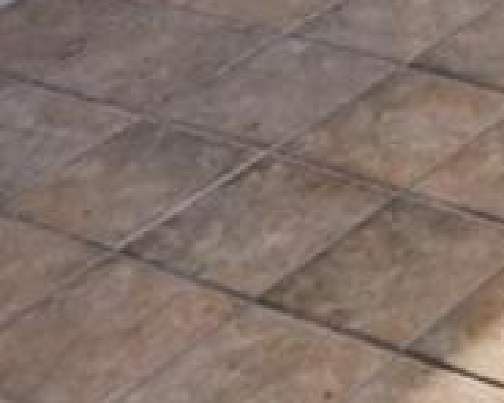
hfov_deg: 11.7
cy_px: -1040
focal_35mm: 130
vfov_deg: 8.5
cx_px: 1264
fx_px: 1939
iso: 400
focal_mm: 16
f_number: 8
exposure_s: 1/160
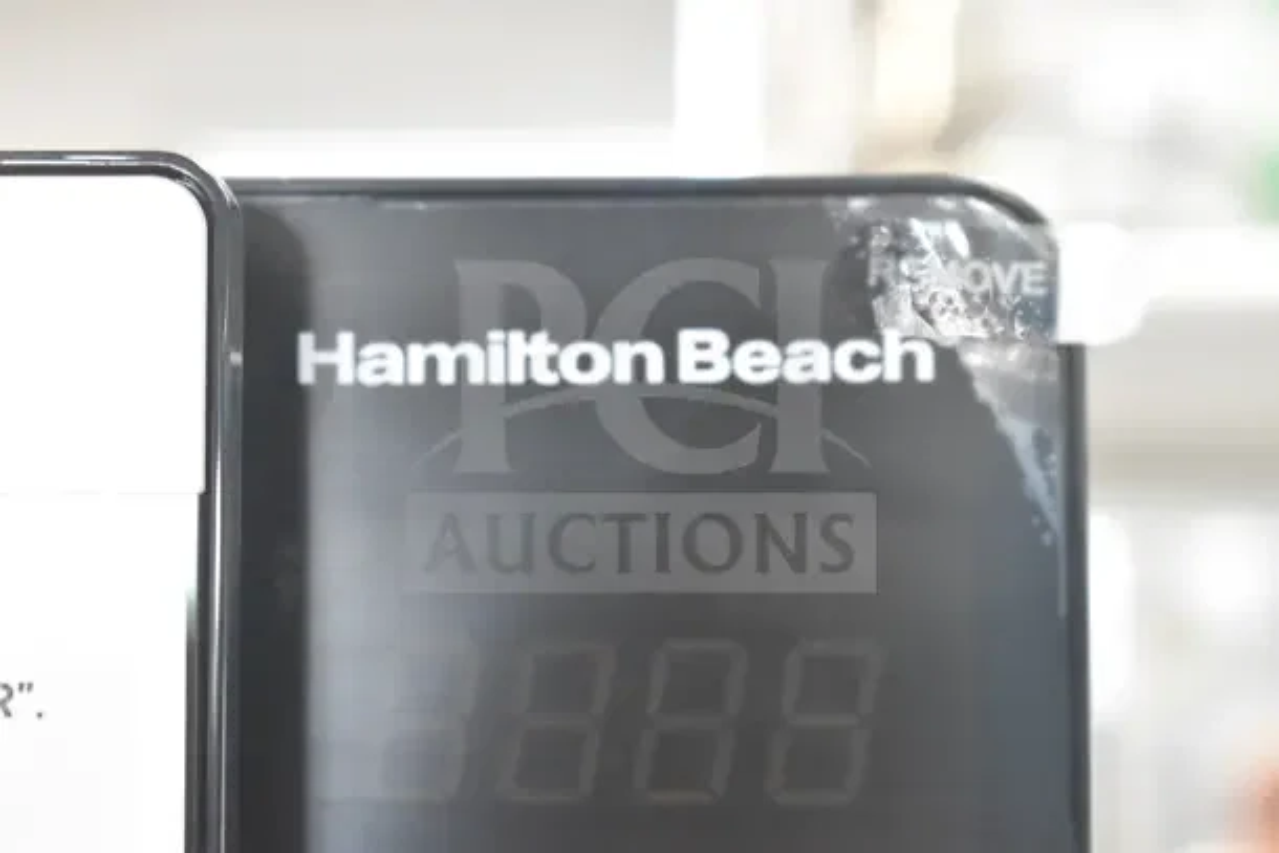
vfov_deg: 16.6
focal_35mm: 82
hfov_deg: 24.6
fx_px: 2932
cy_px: 426
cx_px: 640
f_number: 5.6
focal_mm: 55
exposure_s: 1/100
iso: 7200
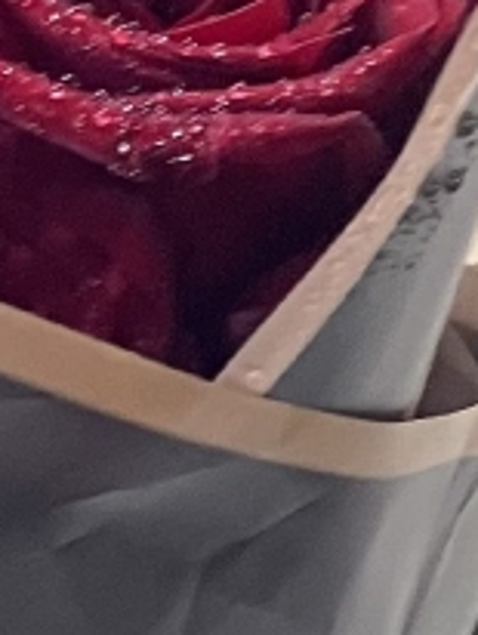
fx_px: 8544
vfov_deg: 4.2
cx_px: -1099
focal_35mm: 465
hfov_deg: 3.1
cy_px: -293
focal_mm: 7.5
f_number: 2.2
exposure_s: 1/50
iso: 100
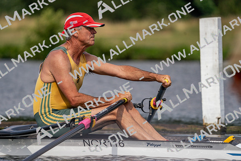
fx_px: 2899
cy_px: 80
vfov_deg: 3.2
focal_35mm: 433
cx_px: 120
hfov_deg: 4.8
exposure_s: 1/1600
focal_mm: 433
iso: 250
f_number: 6.3
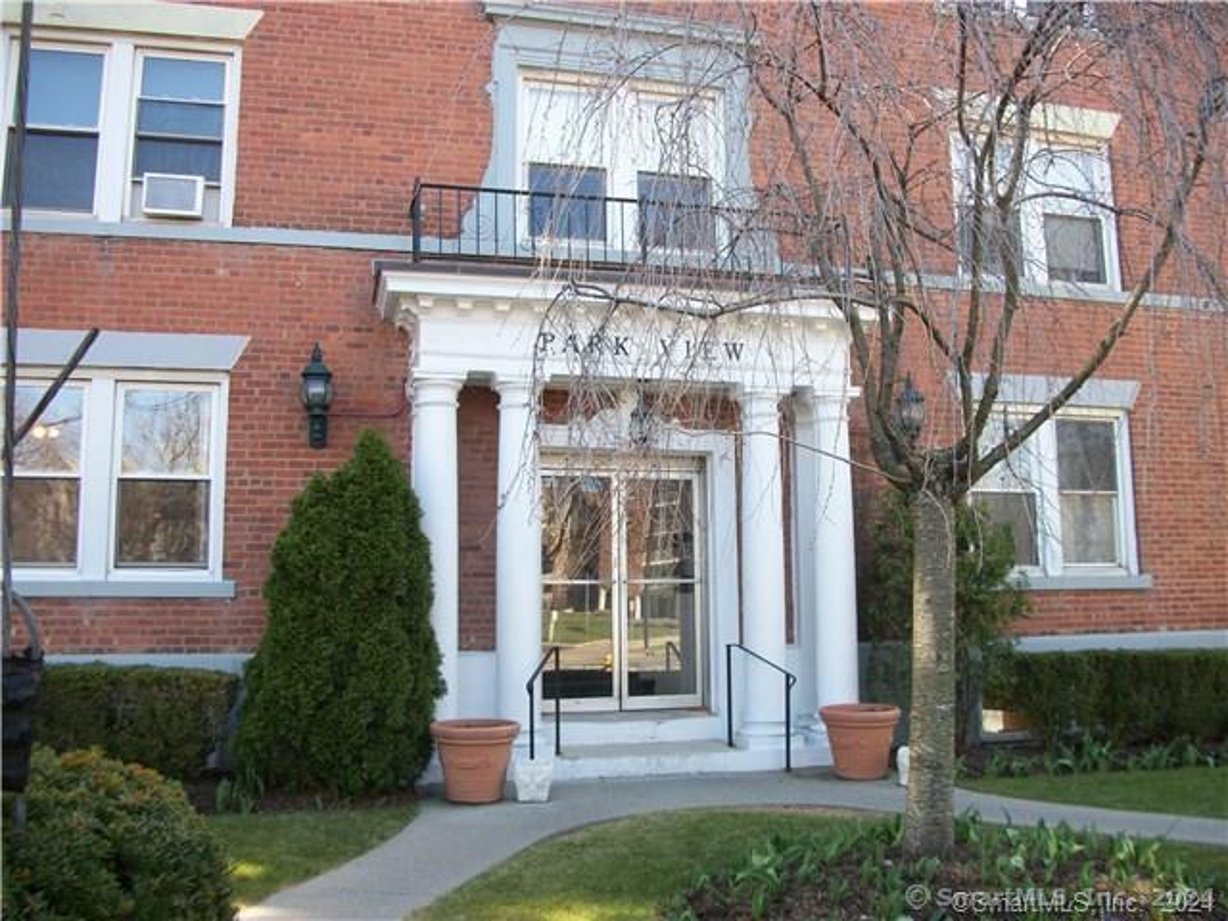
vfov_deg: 44.2
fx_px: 1135
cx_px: 614
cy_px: 460
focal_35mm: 32
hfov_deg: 56.8
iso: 80
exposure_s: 1/160
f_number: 2.9
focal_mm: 5.7
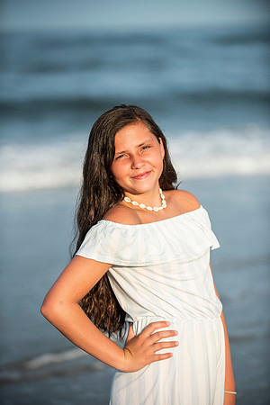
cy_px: 202
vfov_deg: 16.4
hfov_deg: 11.0
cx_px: 135
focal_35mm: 125
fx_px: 1406
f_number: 3.2
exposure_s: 1/4000
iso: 250
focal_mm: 125
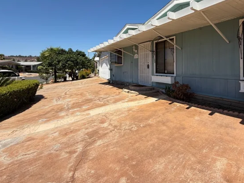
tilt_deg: +1.2
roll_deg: +0.6
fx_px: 134
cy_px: 66
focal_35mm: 19
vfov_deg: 67.4
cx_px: 150
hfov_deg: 83.3
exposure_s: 1/876
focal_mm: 2.22
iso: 20
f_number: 2.2
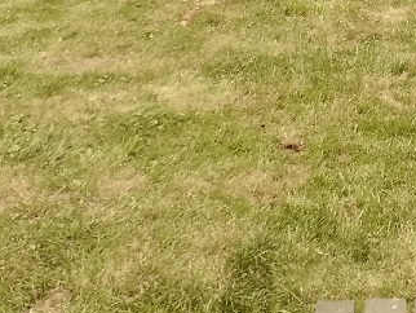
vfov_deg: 12.6
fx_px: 1239
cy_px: -312
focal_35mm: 103
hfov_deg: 16.6
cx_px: 694
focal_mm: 4.3
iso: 100
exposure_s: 1/320
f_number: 4
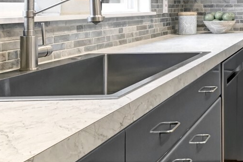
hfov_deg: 30.4
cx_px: 323
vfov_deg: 25.9
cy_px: 9
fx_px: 337
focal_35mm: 50
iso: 3200
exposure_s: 1/6
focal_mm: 10
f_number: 11
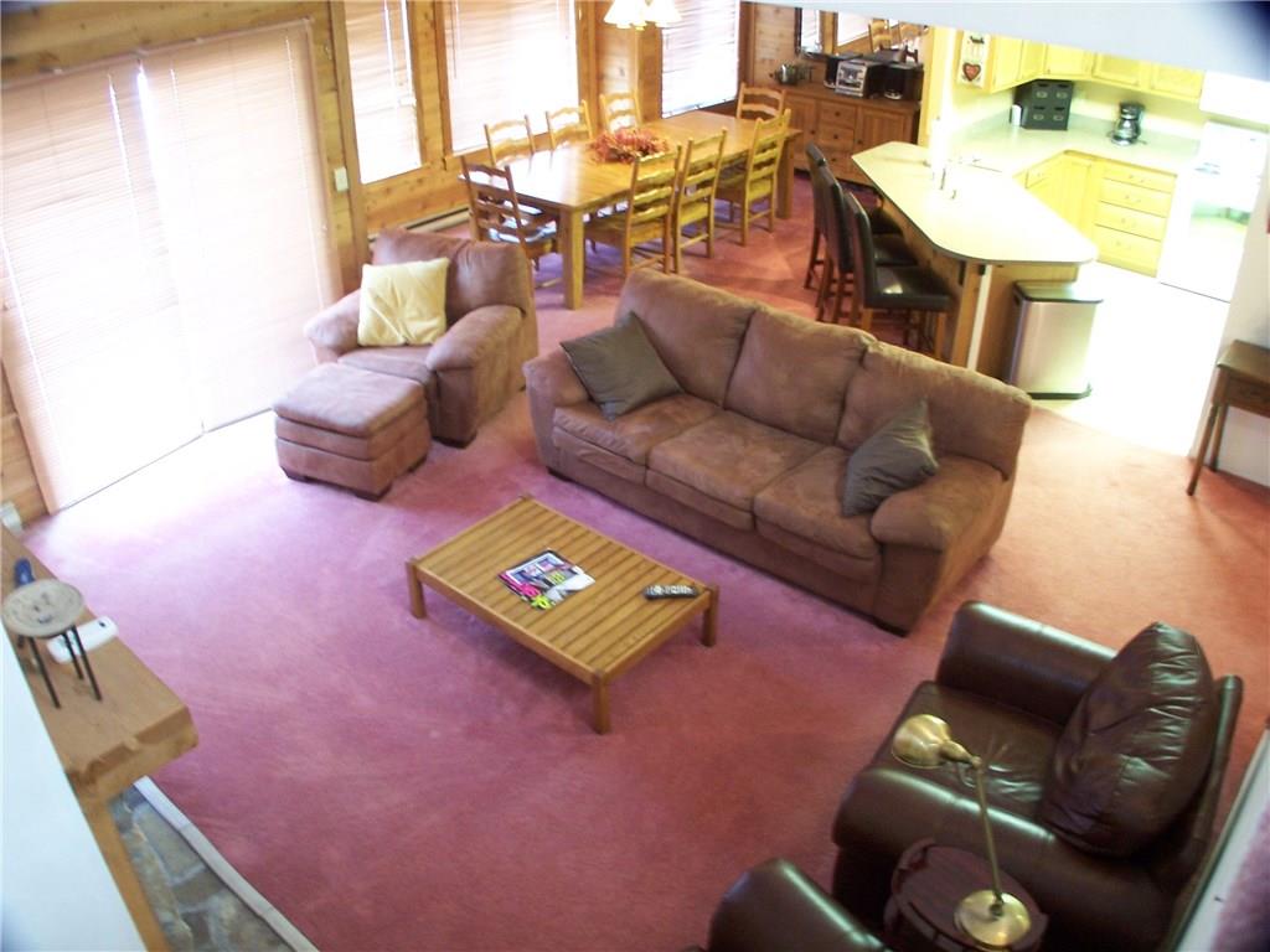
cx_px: 635
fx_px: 1394
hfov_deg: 49.0
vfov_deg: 37.7
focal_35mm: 38
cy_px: 476
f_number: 2.8
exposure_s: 1/3
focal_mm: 6.3
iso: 140
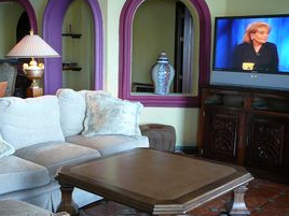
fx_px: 401
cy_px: 126
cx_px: 122
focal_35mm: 48
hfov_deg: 39.6
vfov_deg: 30.2
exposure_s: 1/30
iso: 200
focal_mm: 5.2
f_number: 2.8
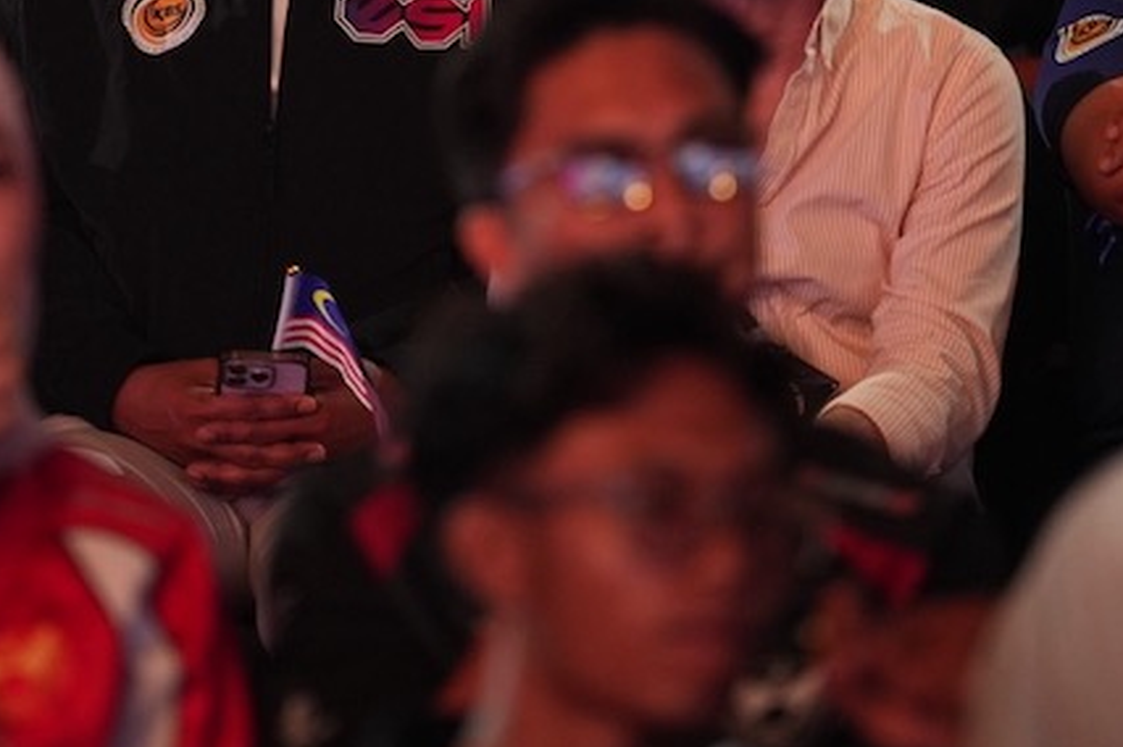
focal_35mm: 417
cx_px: 431
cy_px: -113
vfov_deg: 3.3
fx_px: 12998
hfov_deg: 4.9
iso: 2000
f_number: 2.8
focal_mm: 178
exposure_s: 1/100
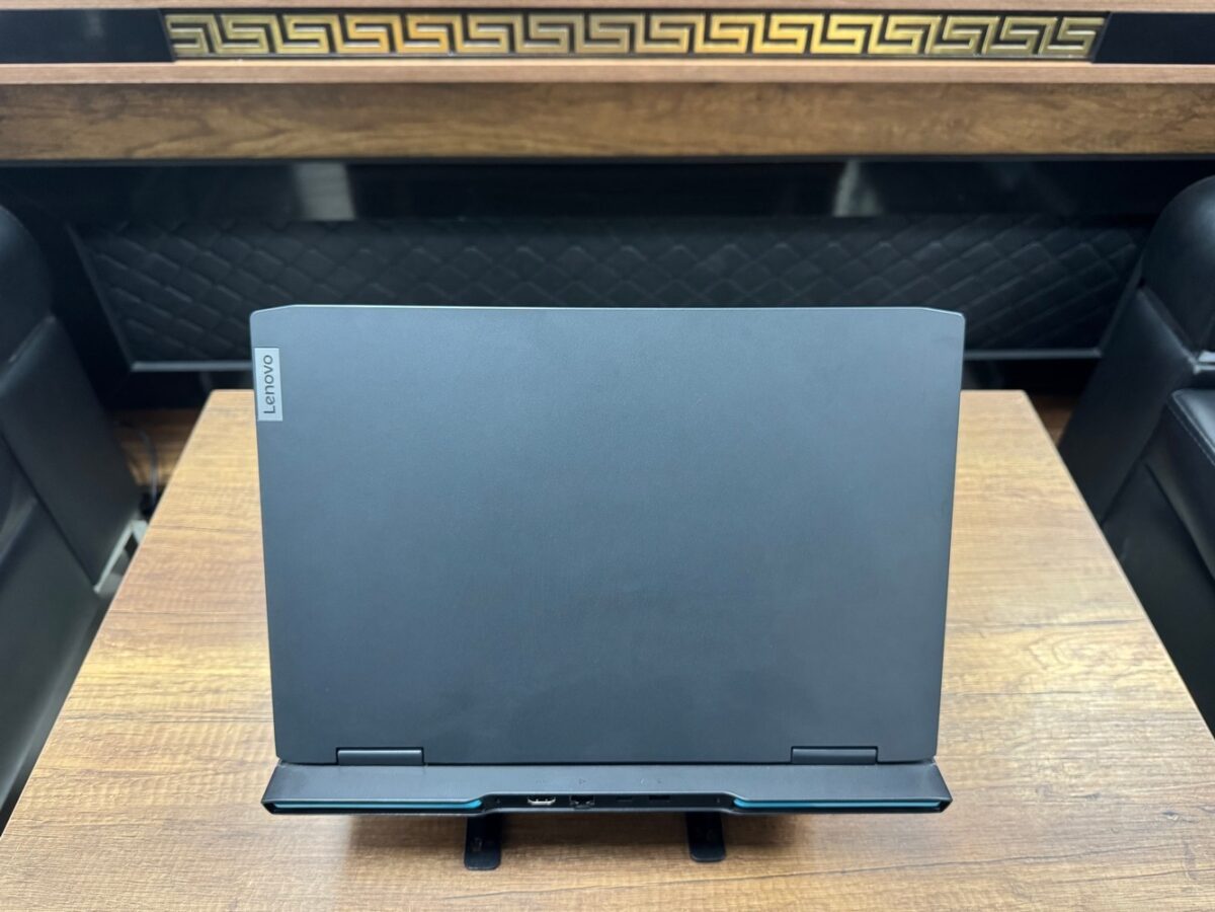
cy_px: 456
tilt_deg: -43.4
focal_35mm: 24
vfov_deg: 56.8
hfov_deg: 71.6
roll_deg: -0.7
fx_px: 842
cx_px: 608
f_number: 1.78
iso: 500
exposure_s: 1/50
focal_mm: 6.76
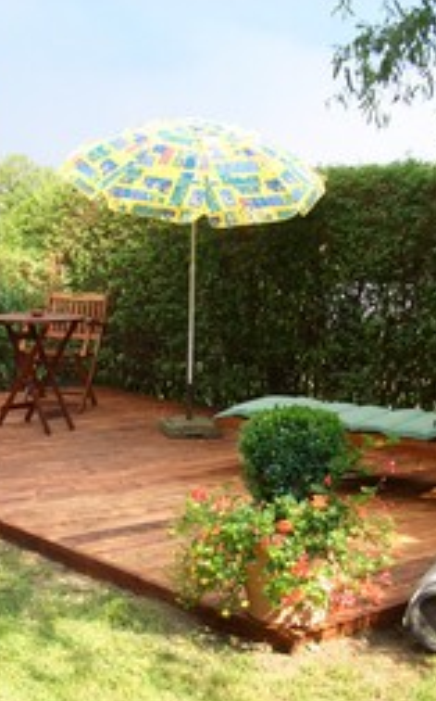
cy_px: 412
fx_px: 1124
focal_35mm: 59
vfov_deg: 34.5
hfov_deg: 21.8
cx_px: 119
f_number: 4.3
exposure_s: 1/100
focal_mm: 5.8
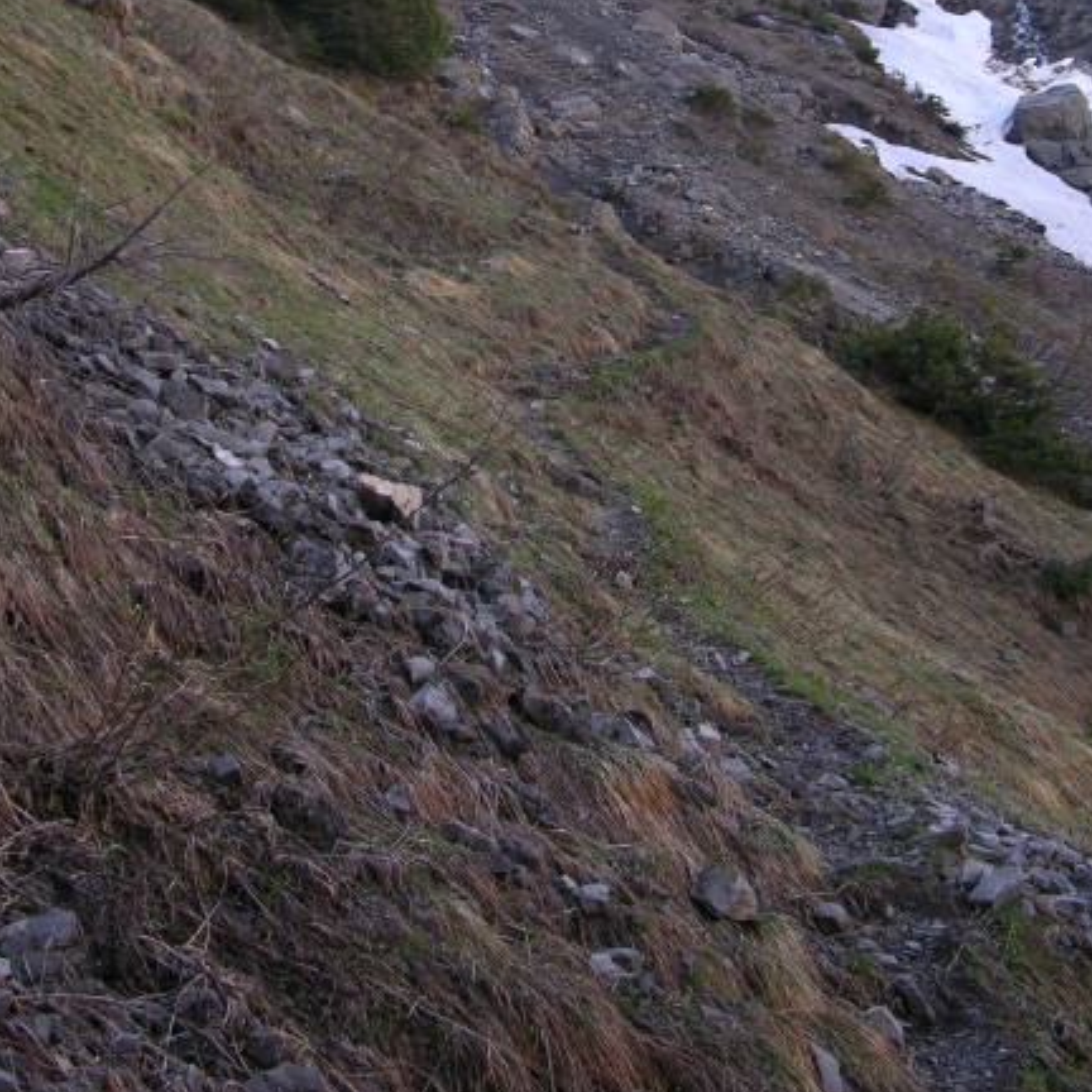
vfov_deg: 30.3
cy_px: 217
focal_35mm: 55
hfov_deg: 31.0
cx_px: 632
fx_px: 1963
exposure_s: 1/92.7
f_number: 4
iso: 50
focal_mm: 8.9
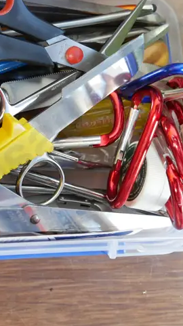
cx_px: 77
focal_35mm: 65
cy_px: 116
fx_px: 562
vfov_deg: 32.2
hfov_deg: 18.5
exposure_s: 1/60
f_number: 3.5
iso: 400
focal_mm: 14
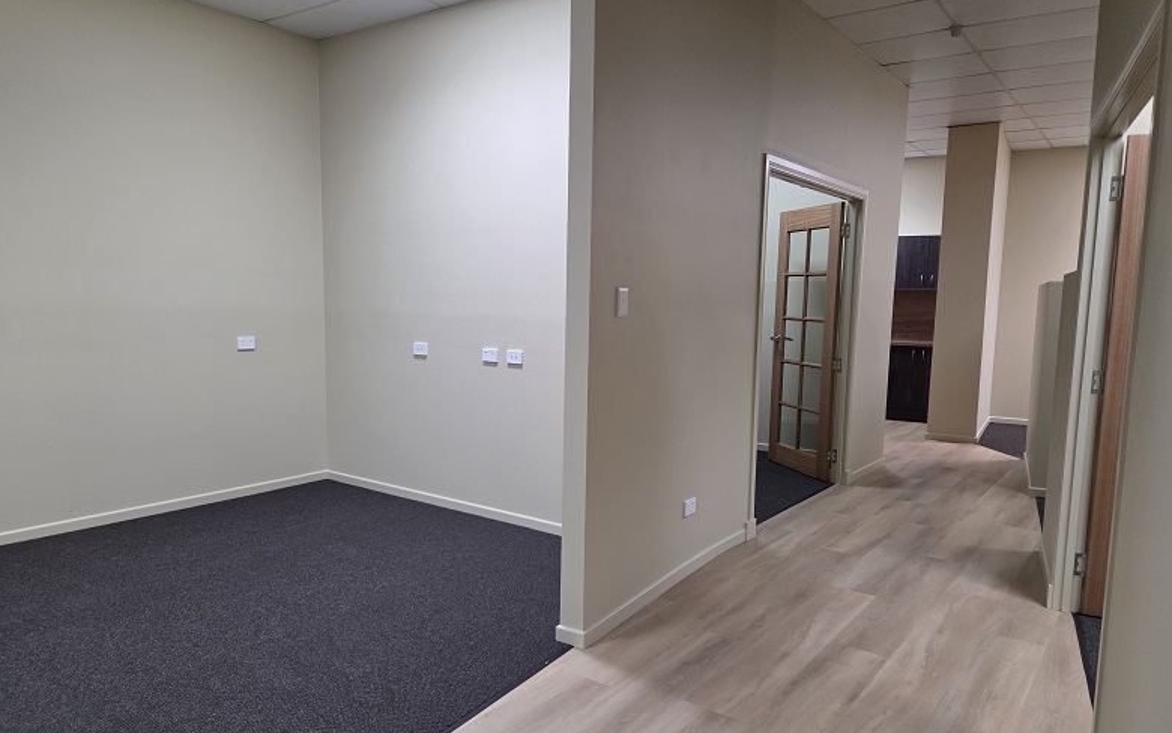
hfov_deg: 72.5
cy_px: 383
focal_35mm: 25
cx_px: 574
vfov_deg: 49.3
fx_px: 799
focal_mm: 5.4
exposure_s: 1/100
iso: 500
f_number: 1.8
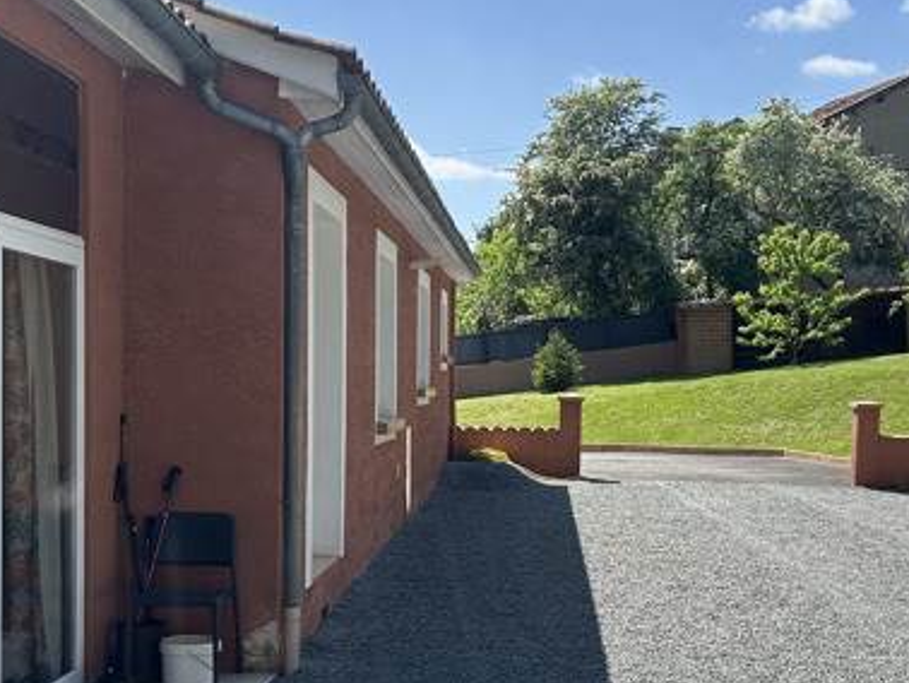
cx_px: 582
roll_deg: -0.5
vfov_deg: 26.3
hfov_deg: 34.7
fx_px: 1445
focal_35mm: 55
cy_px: 491
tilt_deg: -2.9
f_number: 1.5
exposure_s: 1/2632
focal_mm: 5.7
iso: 50
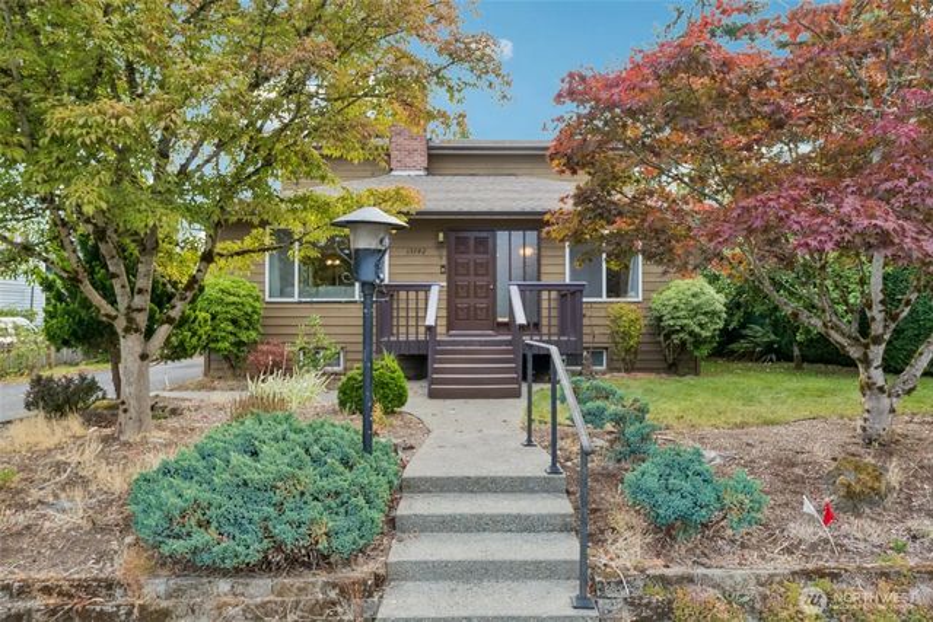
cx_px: 466
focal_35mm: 26
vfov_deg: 50.4
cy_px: 311
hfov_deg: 70.4
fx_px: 661
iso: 160
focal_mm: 17
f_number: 9
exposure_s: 1/30
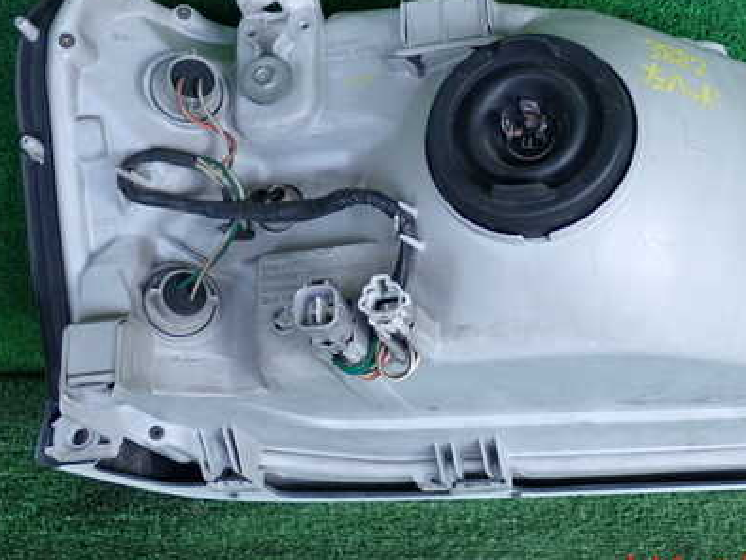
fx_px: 1445
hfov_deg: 28.8
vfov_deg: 21.8
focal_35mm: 67
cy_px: 172
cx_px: 487
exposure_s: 1/125
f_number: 2.9
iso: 320
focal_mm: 7.84
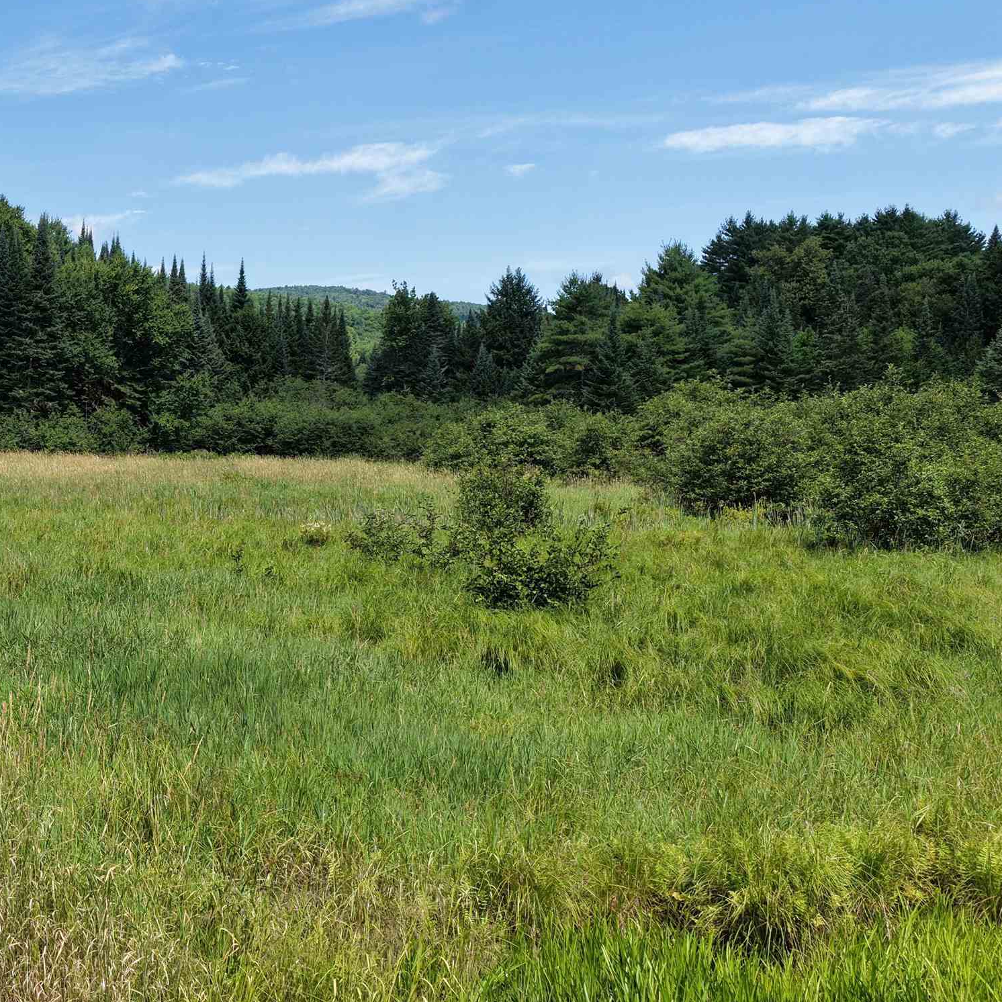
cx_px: -24
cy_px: 476
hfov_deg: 31.7
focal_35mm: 49
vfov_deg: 34.7
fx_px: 1605
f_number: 2.8
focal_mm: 14.45
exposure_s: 1/1250
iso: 130
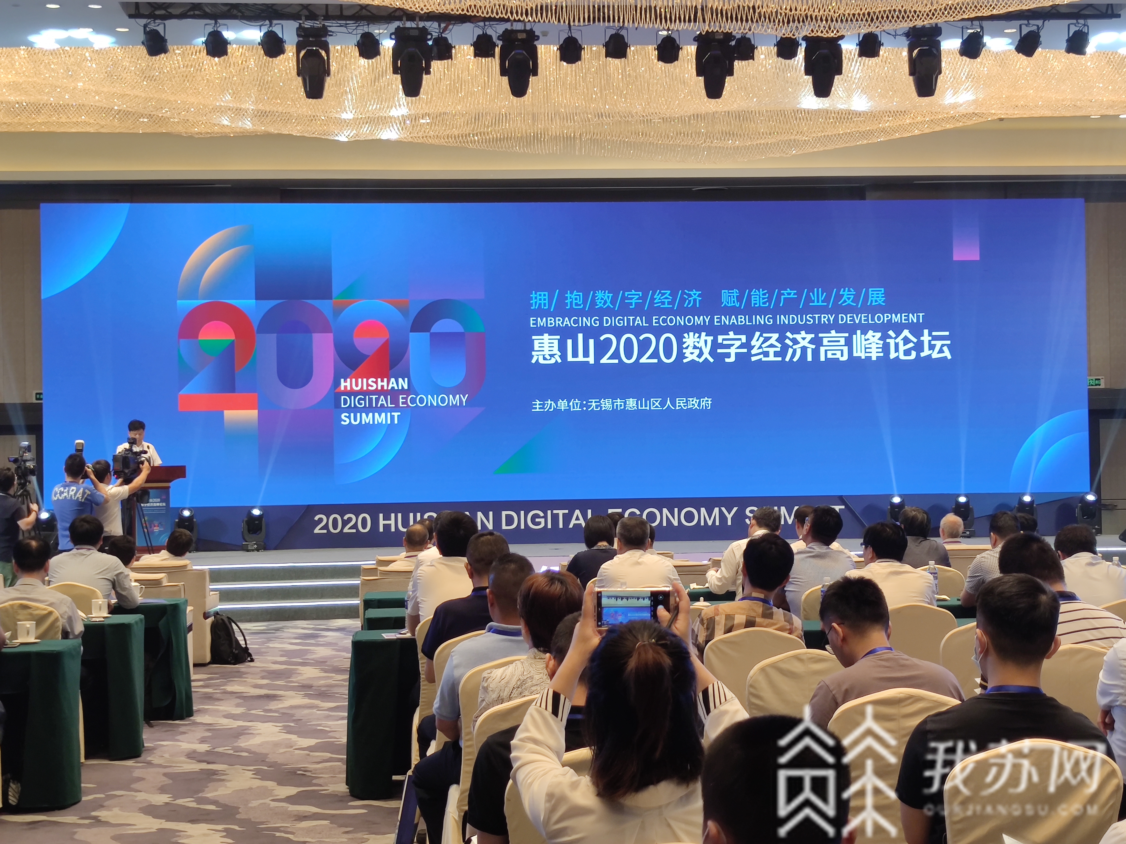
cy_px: 422
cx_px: 563
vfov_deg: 25.2
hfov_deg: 33.2
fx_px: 1887
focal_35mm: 58
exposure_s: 1/100
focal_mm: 6.72
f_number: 1.69
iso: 125
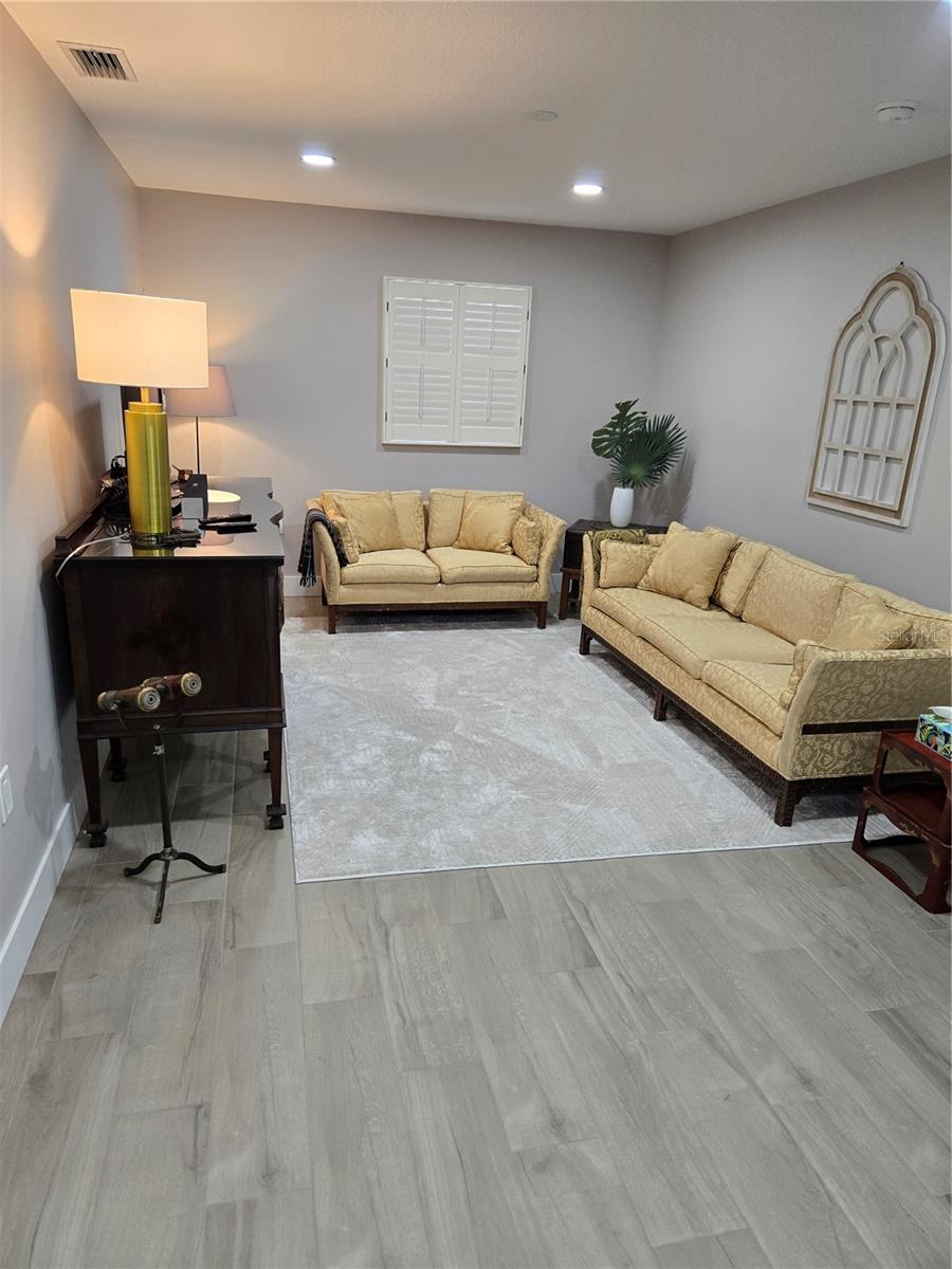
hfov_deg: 58.9
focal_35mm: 23
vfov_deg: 73.9
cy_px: 634
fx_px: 843
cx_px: 476
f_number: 1.8
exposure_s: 1/120
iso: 250
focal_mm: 5.4
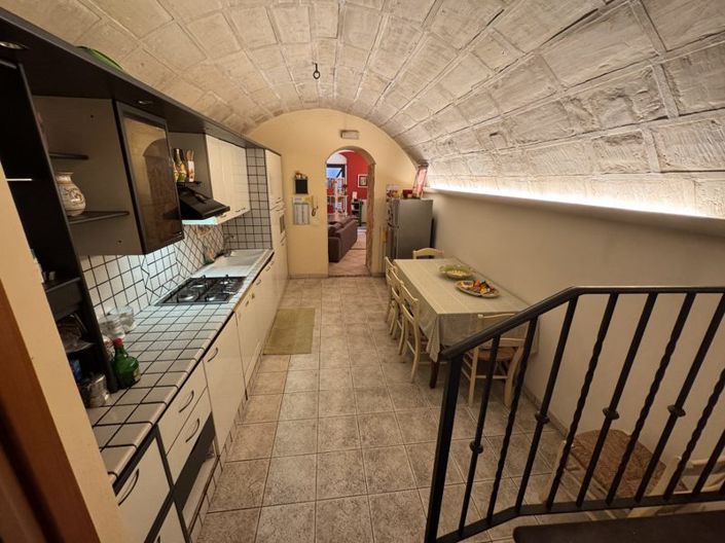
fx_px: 293
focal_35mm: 14
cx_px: 362
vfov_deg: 85.6
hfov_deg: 102.1
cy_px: 272
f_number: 2.2
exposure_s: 1/50
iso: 400
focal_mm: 2.22
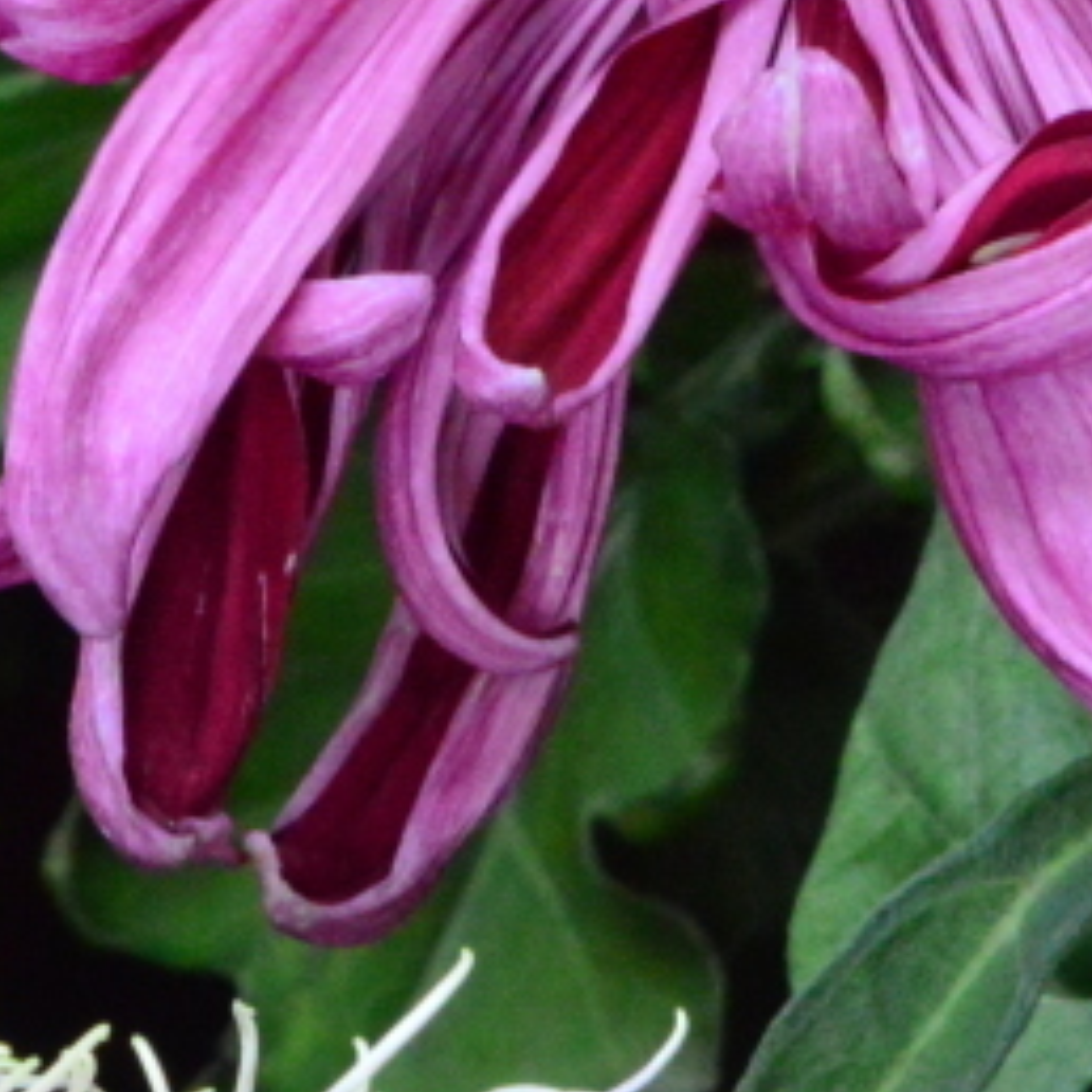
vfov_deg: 3.6
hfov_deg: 3.6
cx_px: 1113
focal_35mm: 481
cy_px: -176
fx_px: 17156
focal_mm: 95
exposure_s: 1/60
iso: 6400
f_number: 22
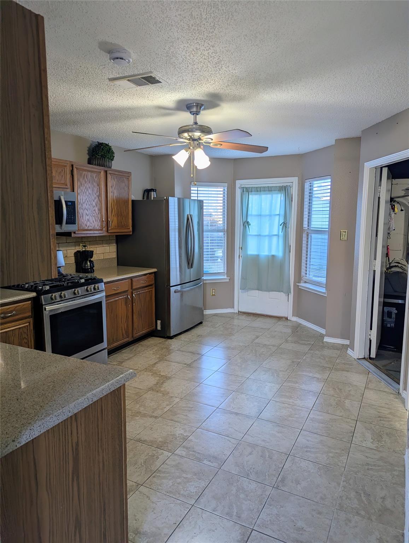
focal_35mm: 24
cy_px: 272
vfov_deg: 71.5
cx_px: 204
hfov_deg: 56.9
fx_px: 377
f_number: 1.85
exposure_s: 1/60
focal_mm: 6.81
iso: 66
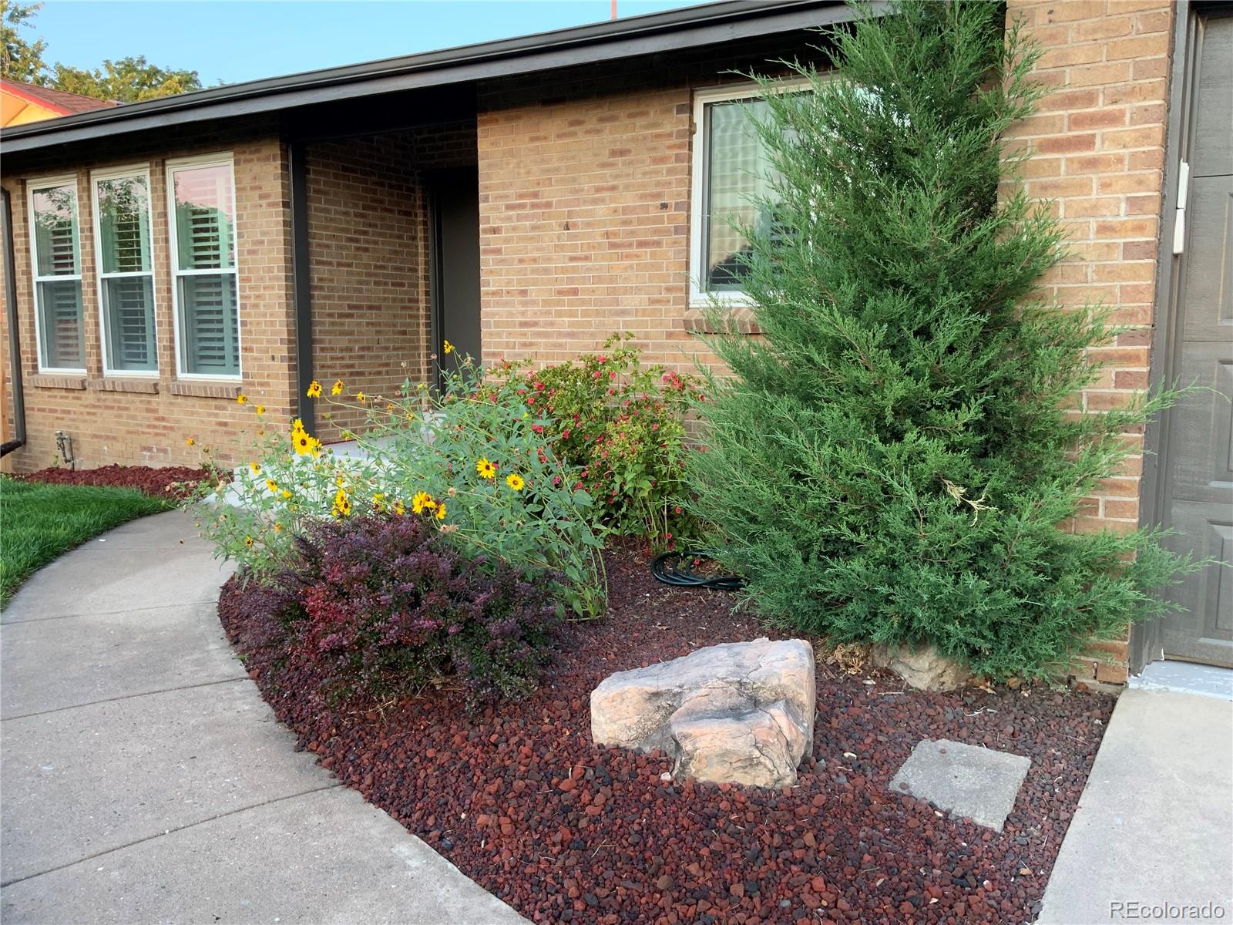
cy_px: 462
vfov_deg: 48.2
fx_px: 1033
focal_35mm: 29
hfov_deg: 61.7
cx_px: 616
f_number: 1.8
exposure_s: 1/122
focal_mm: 3
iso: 32
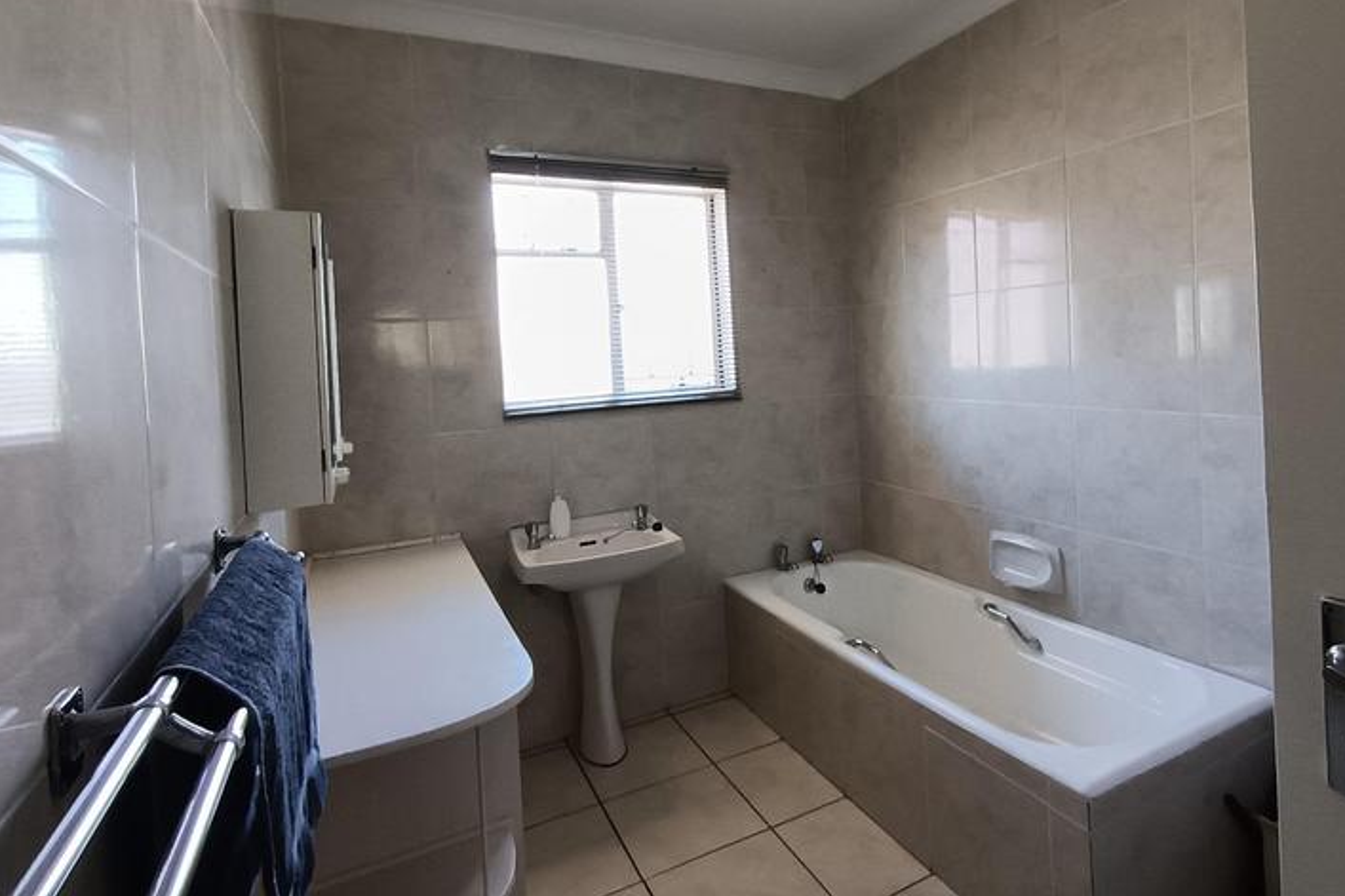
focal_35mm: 20
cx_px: 746
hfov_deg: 83.7
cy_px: 373
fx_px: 747
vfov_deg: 61.5
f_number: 2.2
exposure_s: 1/50
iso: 329
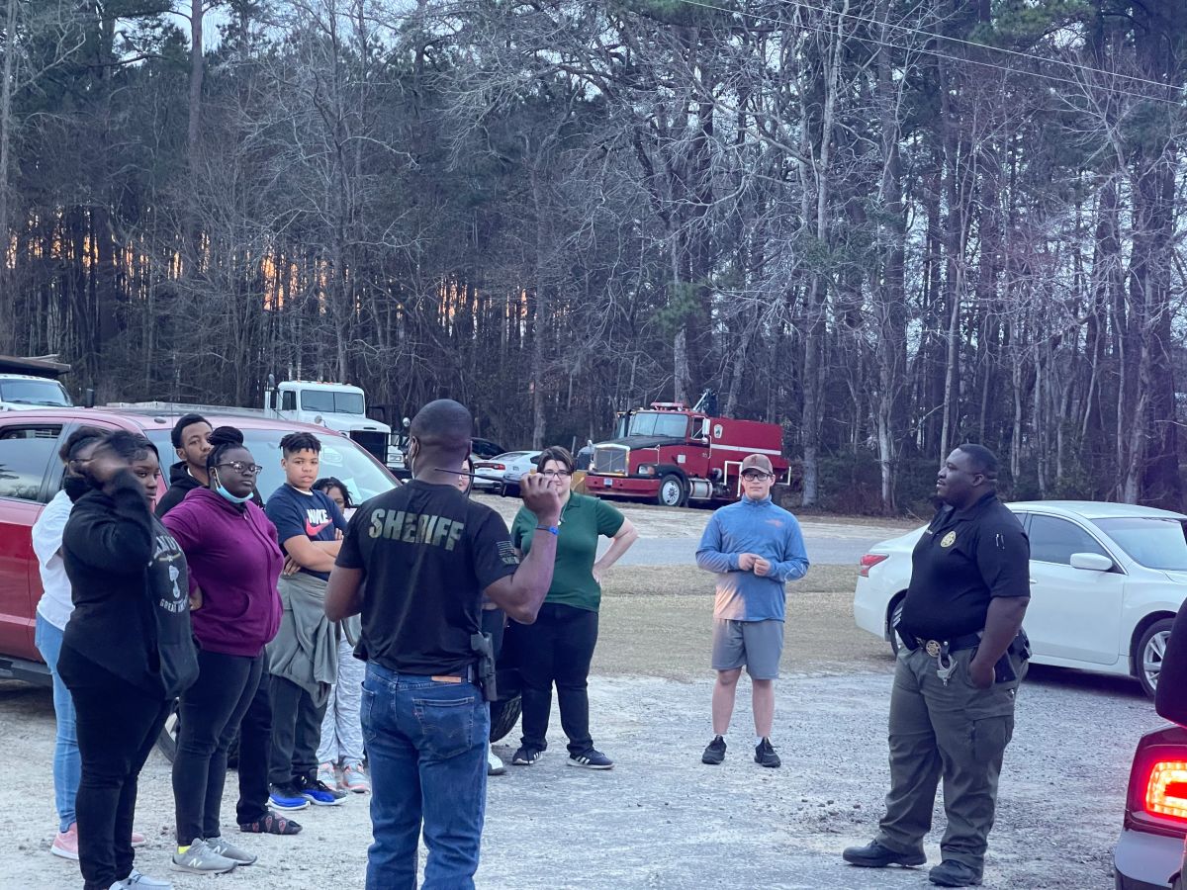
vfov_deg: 22.9
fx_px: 2195
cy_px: 445
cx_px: 594
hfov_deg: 30.3
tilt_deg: -0.7
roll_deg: -1.9
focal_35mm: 64
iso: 500
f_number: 2.2
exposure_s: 1/56
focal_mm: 7.5
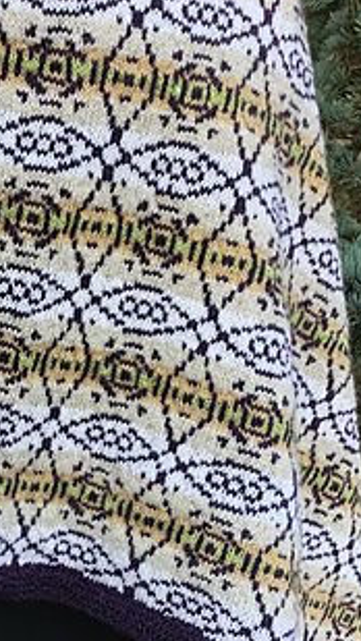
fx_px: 1190
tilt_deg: -24.1
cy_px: 342
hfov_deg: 16.8
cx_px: -10
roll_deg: +3.7
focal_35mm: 70
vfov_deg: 30.1
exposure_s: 1/50
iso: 25
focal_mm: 3.3
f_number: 2.4
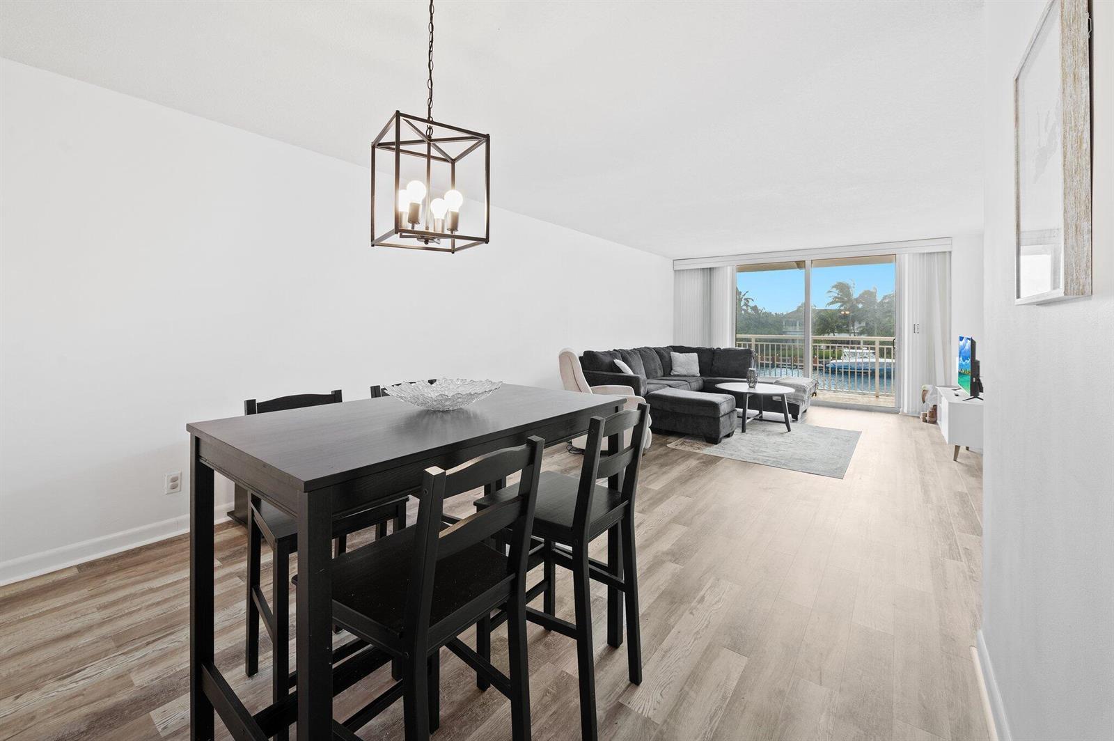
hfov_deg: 104.3
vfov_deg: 81.1
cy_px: 370
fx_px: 433
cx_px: 557
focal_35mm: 14
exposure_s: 1/8
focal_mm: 14
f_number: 8
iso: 200
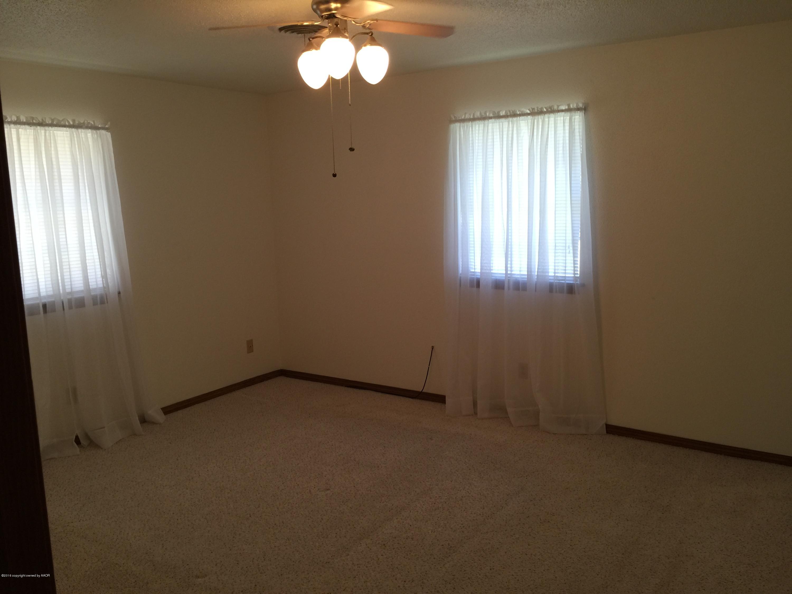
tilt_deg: -8.6
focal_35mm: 29
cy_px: 297
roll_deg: +1.9
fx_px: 664
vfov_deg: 48.2
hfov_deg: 61.7
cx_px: 396
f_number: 2.2
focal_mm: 4.15
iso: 32
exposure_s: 1/15
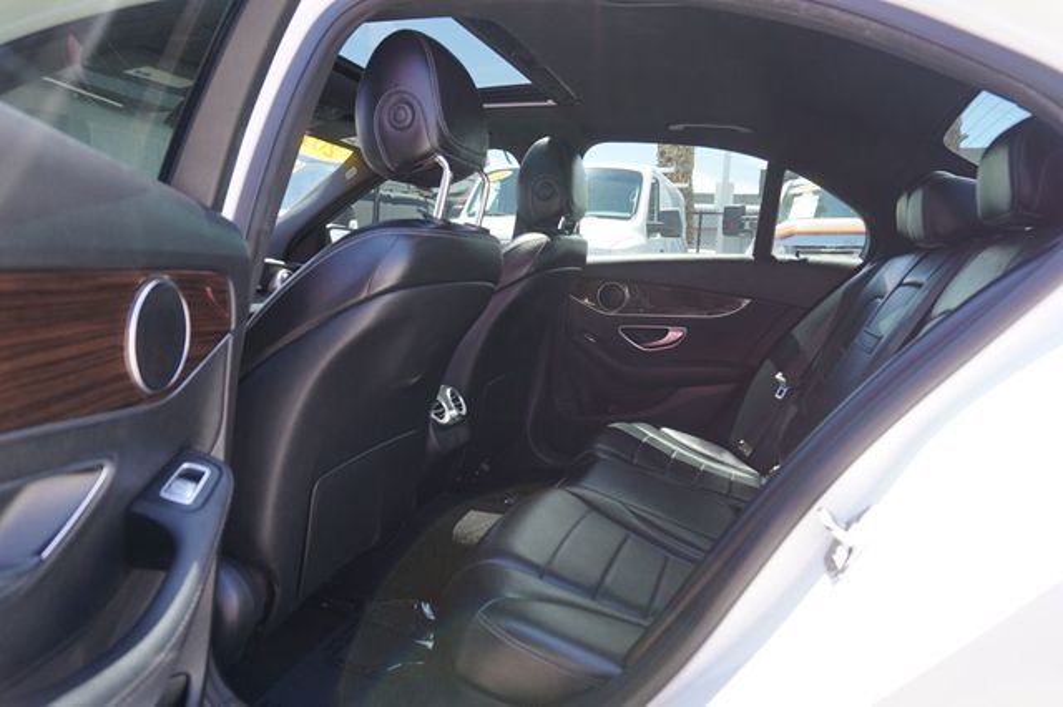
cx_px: 532
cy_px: 354
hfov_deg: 73.8
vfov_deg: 53.1
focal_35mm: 24
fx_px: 708
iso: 100
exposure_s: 1/60
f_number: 4.5
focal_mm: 16
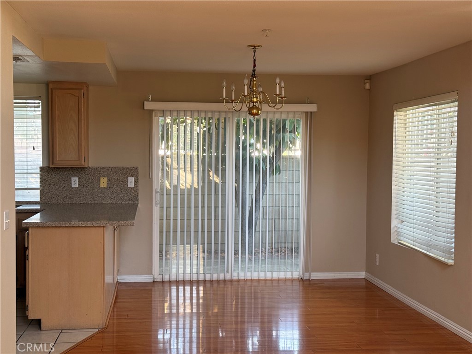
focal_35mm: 48
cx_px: 236
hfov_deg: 39.7
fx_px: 654
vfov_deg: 30.3
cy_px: 177
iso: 100
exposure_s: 1/75
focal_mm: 6.76
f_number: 1.78
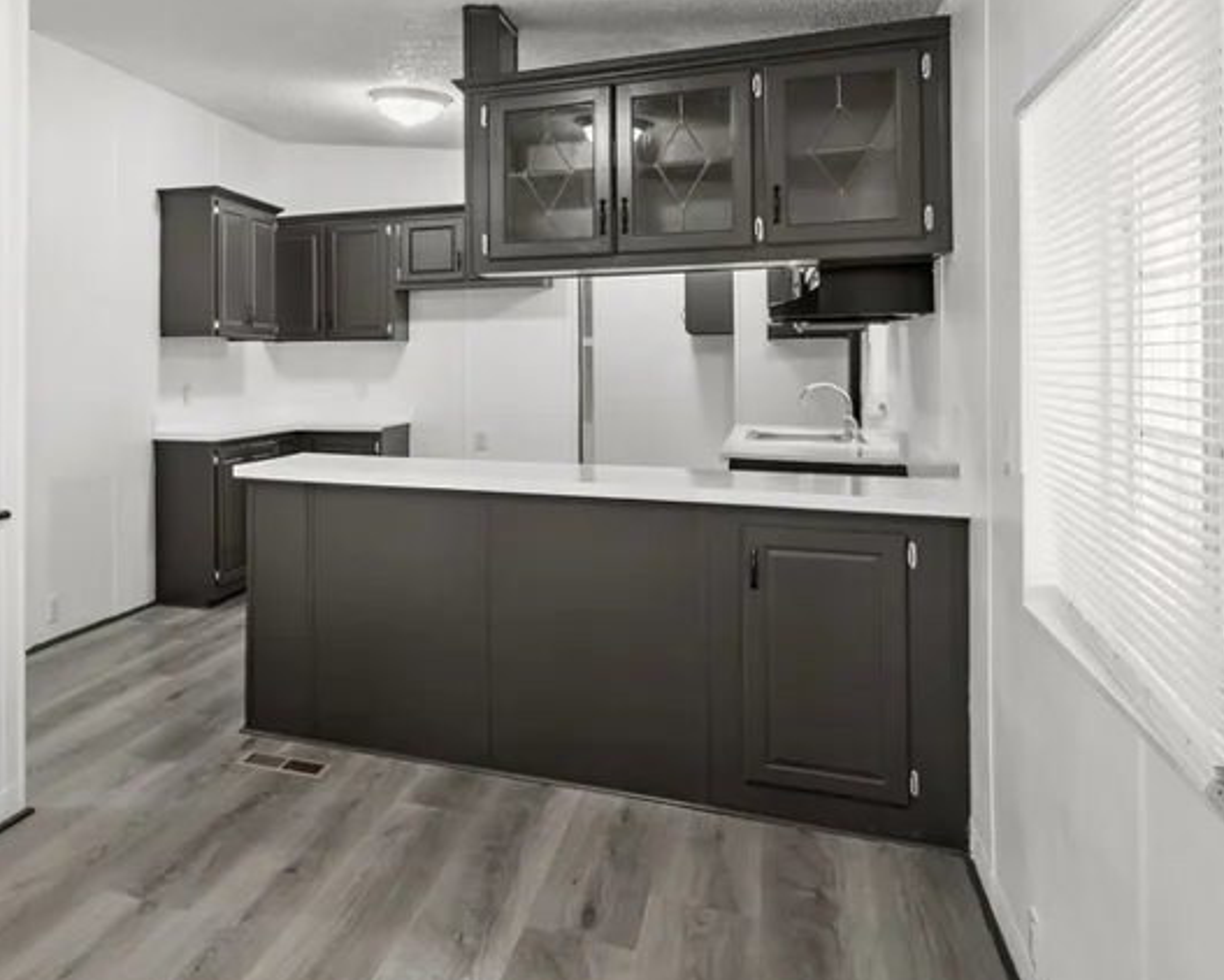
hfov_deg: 51.2
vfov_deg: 46.7
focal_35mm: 31
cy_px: 359
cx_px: 146
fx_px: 1123
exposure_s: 1/20
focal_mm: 17
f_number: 7.1
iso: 500
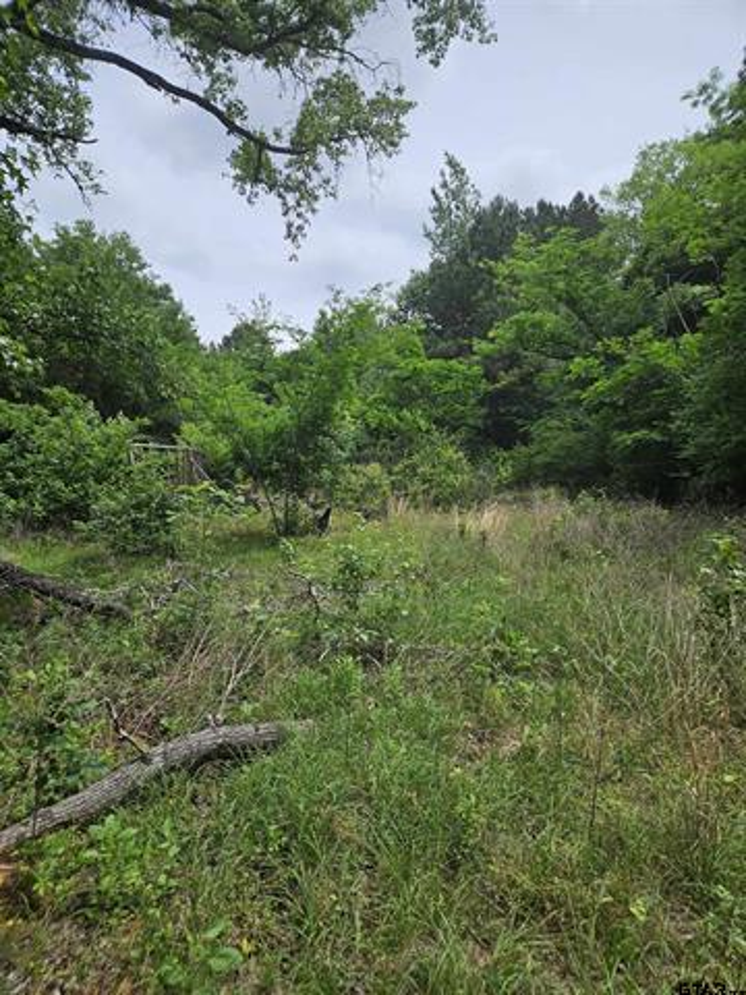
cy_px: 498
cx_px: 373
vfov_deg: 73.9
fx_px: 661
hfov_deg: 58.9
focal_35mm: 23
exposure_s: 1/2397
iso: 25
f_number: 1.8
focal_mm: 5.4
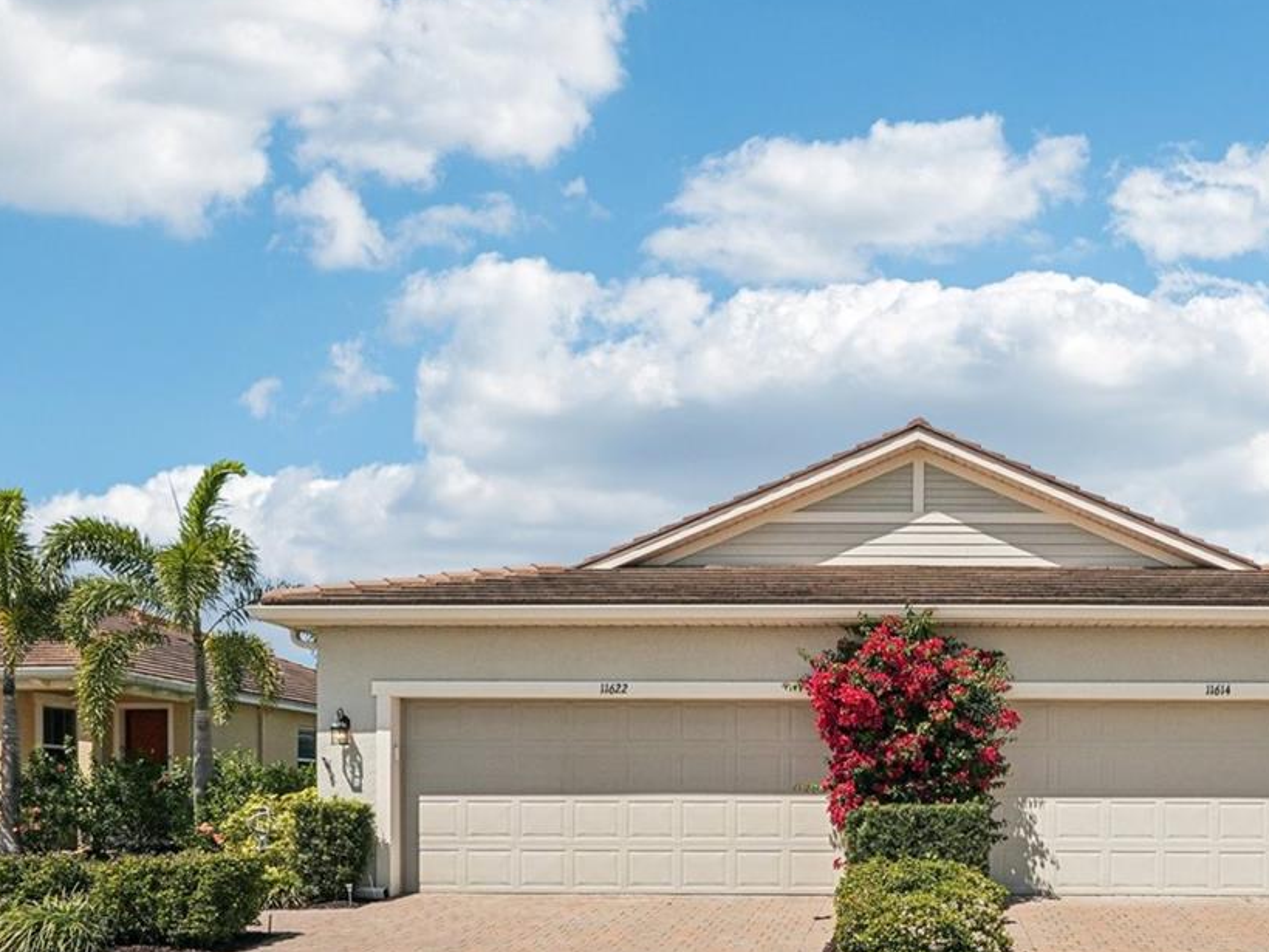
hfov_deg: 57.7
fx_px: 1100
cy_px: 805
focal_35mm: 30
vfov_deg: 43.8
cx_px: 907
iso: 400
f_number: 8
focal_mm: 16
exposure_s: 1/2000
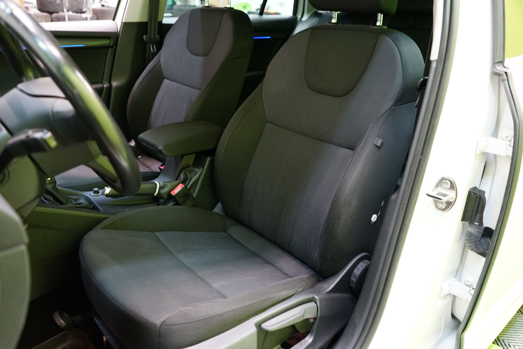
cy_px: 174
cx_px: 262
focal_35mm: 28
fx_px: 407
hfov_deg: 65.5
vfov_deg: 46.4
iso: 2000
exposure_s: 1/30
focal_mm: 28
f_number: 3.5
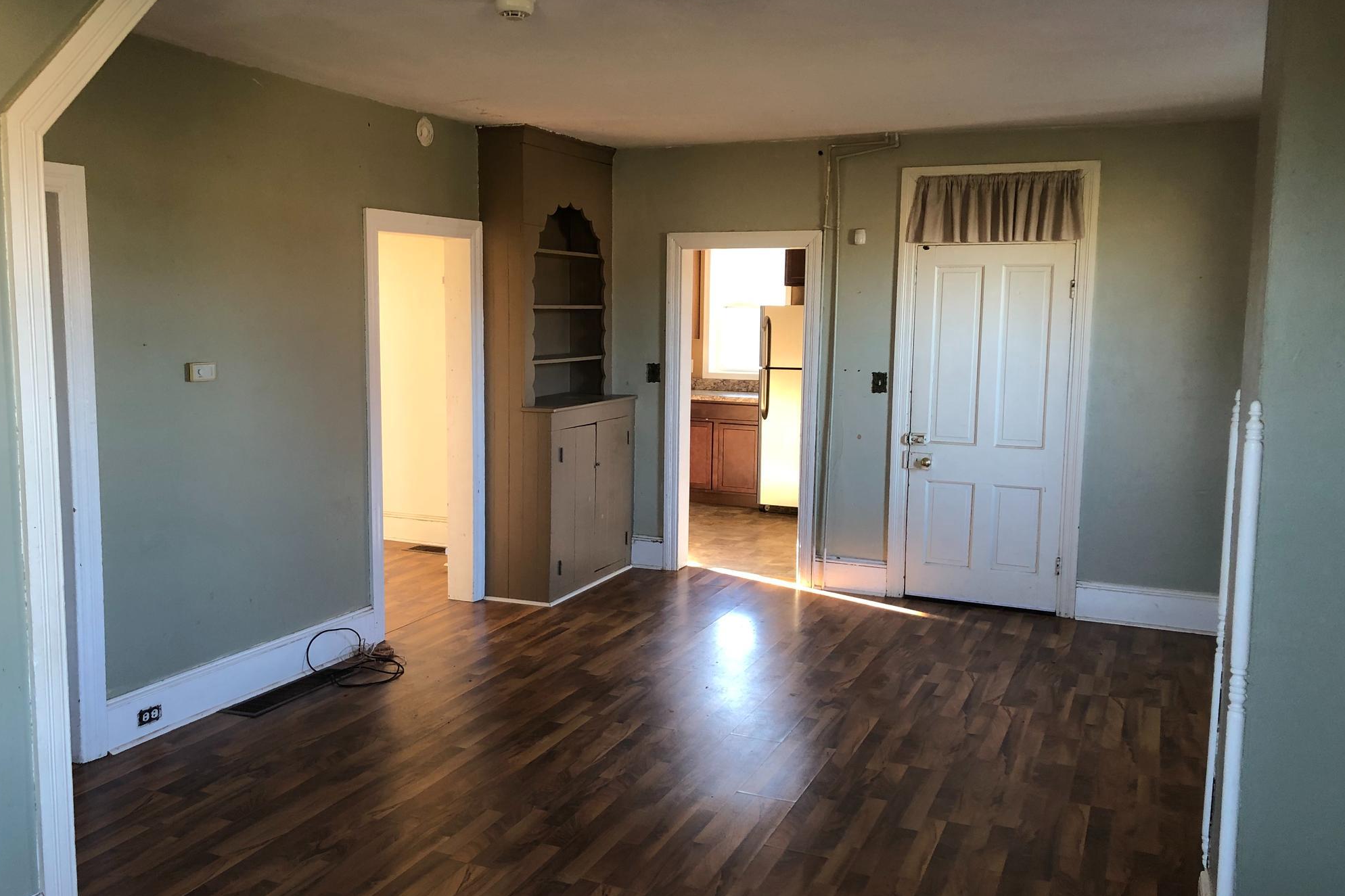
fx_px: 1121
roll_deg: -0.4
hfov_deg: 61.9
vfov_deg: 43.6
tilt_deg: -6.5
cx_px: 683
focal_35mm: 30
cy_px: 449
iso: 40
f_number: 1.8
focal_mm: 3.99
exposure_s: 1/20
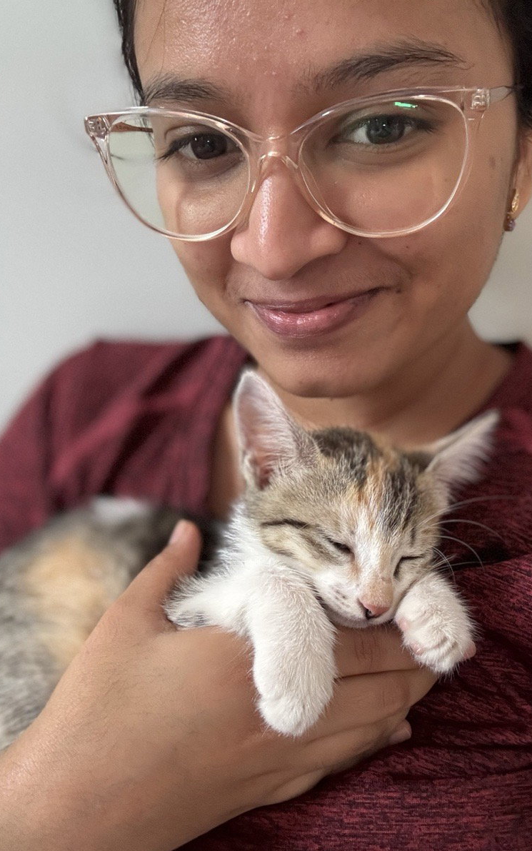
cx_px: 291
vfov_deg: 59.7
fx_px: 742
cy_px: 428
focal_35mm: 32
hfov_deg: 39.4
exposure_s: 1/30
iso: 500
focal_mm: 2.69
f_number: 1.9
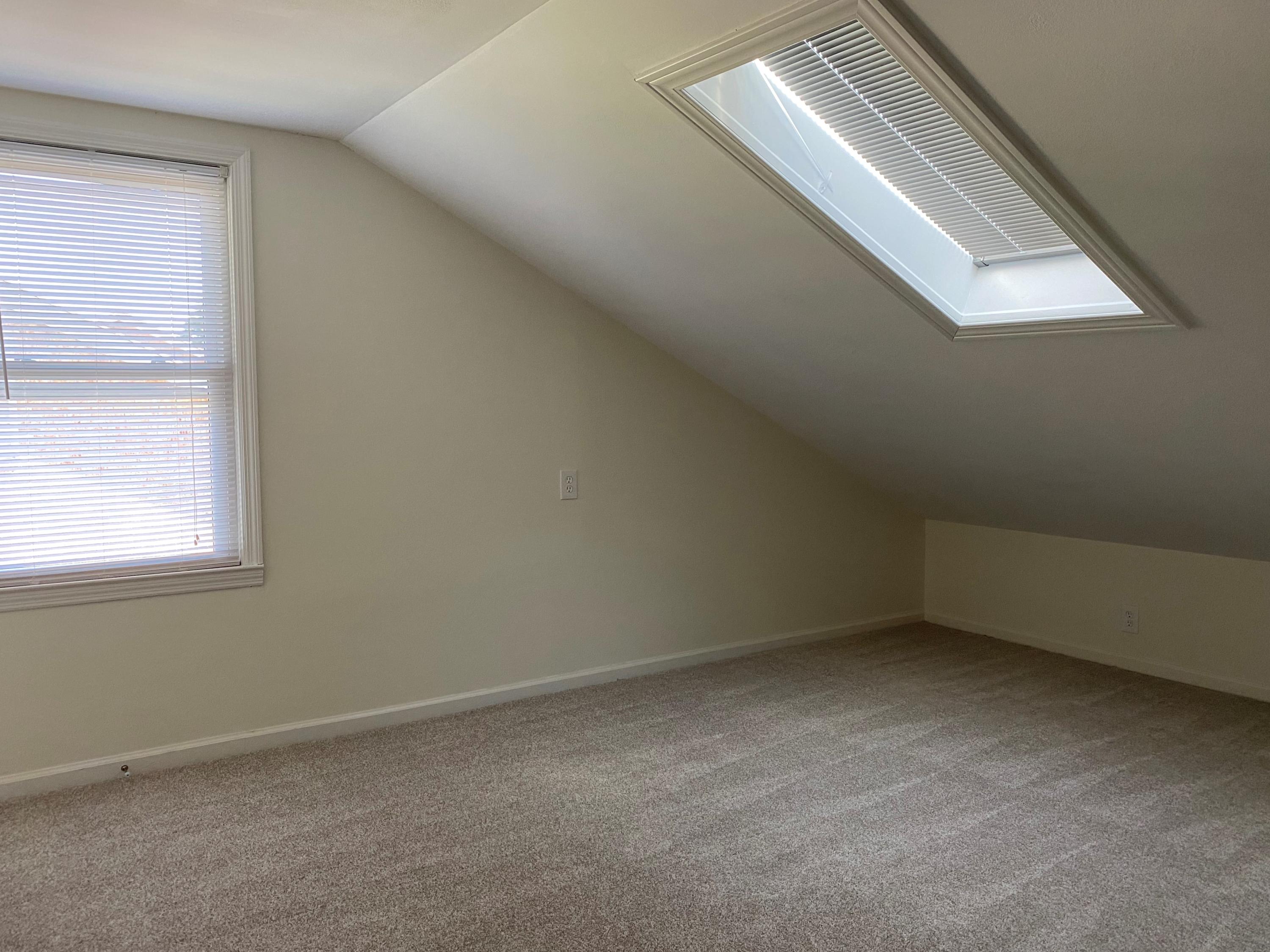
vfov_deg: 53.1
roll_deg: +0.4
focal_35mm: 26
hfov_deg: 67.3
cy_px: 476
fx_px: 954
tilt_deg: -4.1
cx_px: 635
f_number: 1.8
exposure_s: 1/61
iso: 125
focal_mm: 4.25
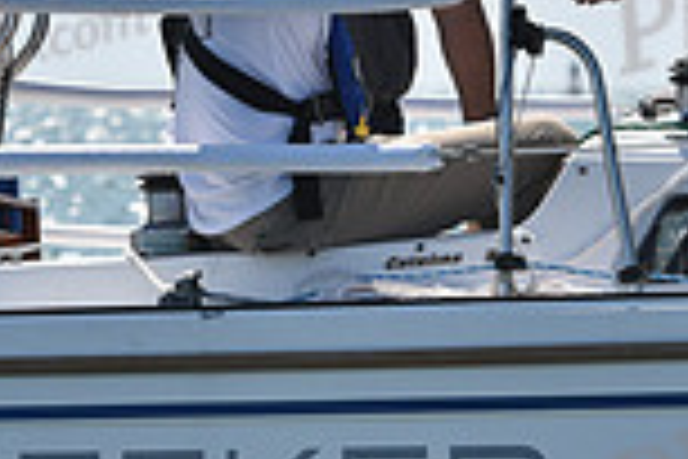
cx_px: 382
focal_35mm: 511
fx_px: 9765
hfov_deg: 4.0
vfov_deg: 2.7
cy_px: 254
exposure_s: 1/800
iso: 320
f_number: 5.6
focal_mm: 135
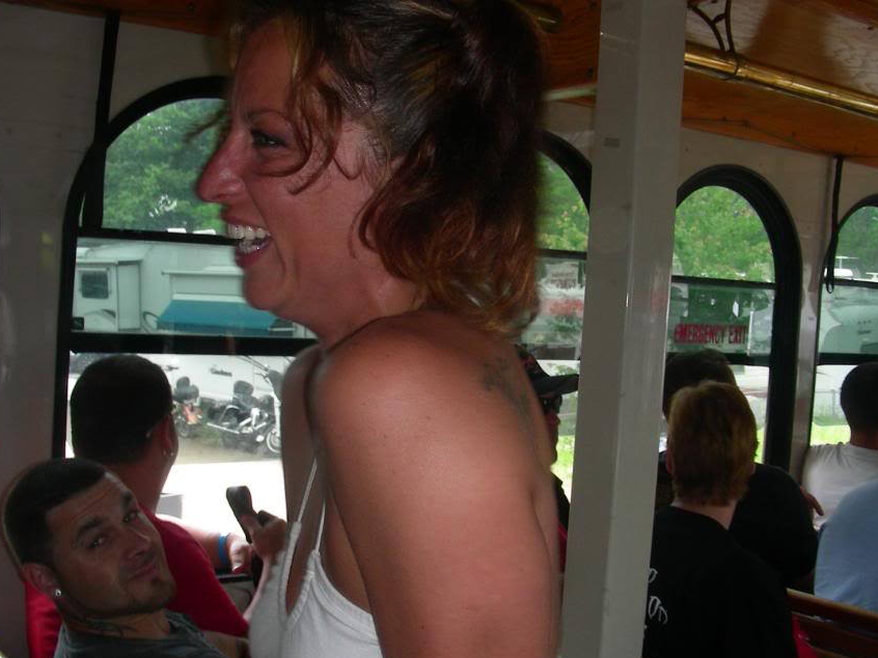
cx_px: 451
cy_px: 365
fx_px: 1166
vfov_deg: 31.5
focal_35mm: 46
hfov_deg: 41.2
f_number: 3.5
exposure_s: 1/60.1
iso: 50
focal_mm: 6.3
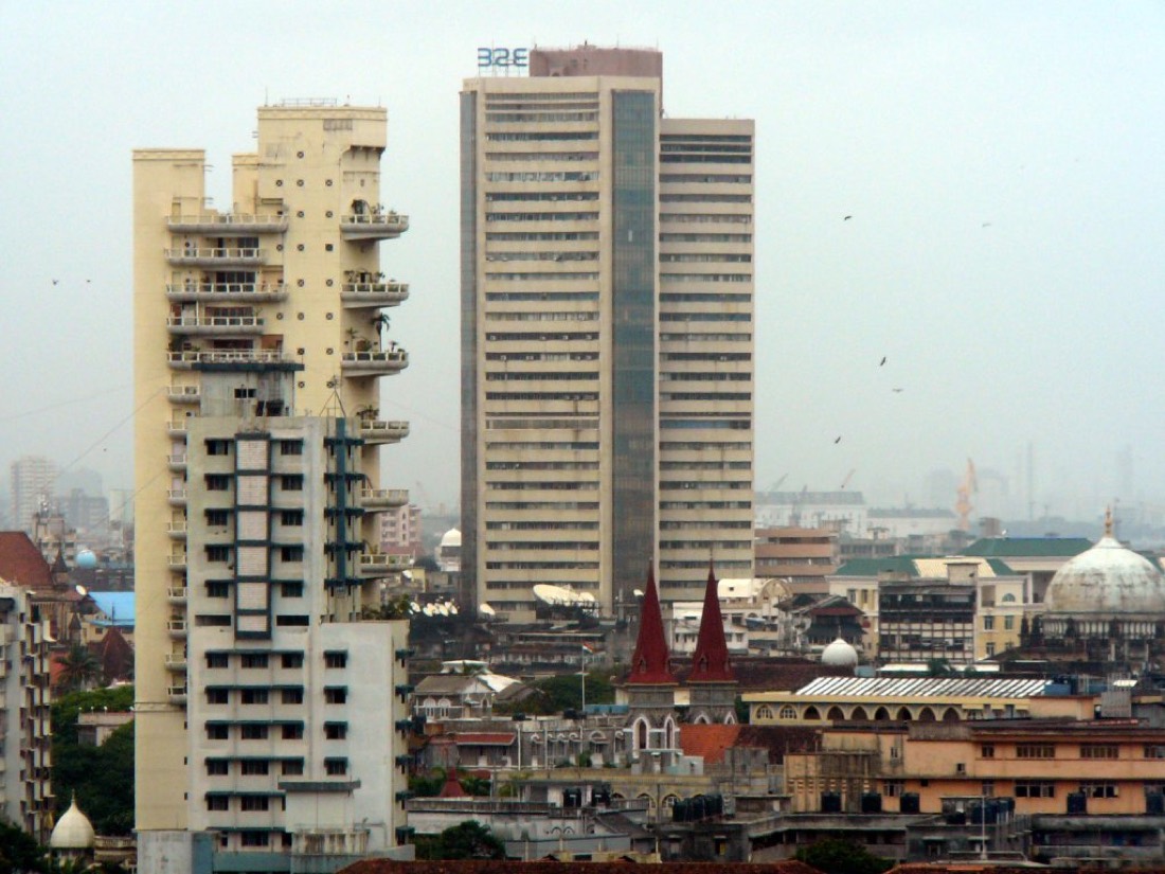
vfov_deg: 4.2
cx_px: 582
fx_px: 11779
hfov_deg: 5.7
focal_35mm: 350
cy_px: 437
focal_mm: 52
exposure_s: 1/400
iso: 80
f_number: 7.1
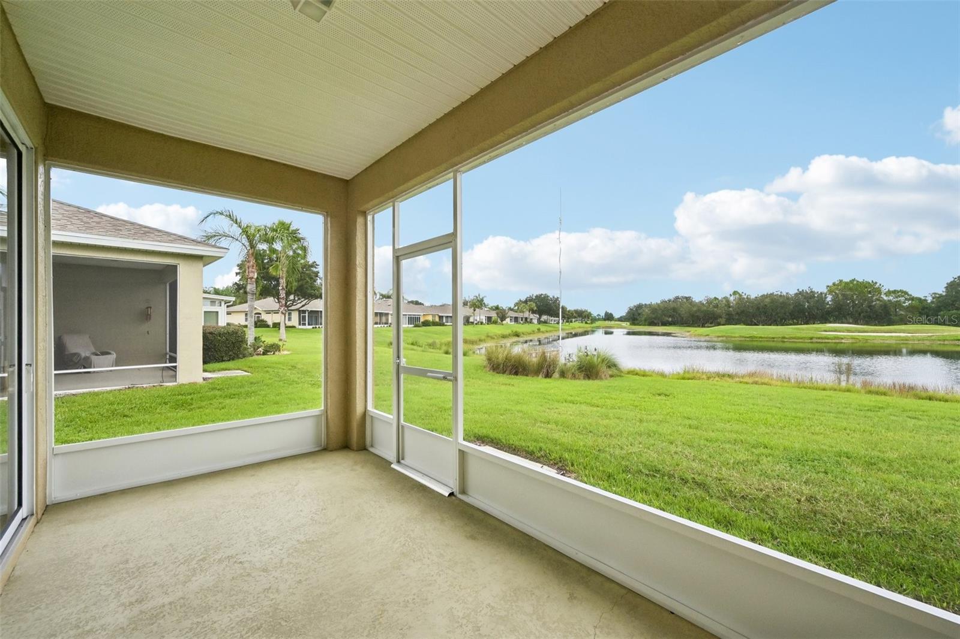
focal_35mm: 14
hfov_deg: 104.3
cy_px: 320
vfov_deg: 81.2
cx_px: 480
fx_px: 373
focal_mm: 14
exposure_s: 1/800
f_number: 8
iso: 400
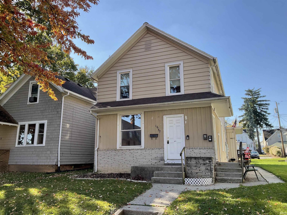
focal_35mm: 29
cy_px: 108
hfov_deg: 61.7
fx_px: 240
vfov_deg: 48.2
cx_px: 144
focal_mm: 3
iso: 16
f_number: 1.8
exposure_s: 1/514
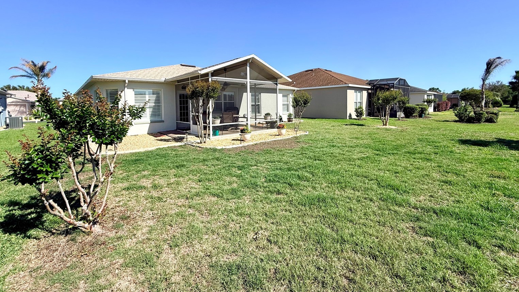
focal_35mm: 16
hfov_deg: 99.4
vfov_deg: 66.3
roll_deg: +0.8
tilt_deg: -3.0
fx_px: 220
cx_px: 256
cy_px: 114
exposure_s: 1/2092
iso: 50
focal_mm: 2.22
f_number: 2.2
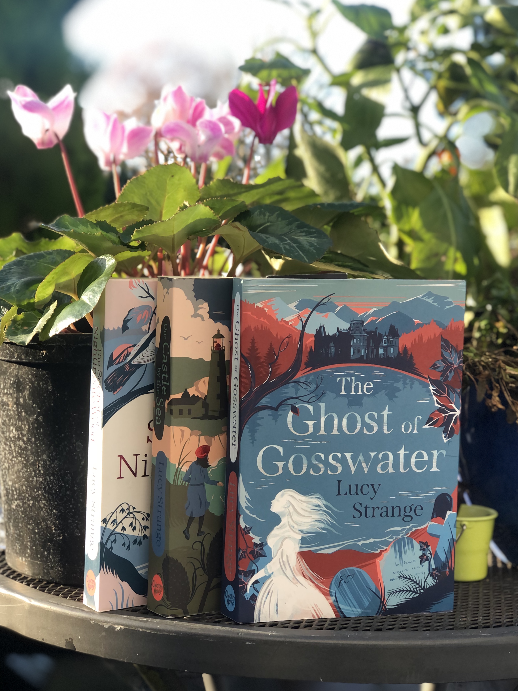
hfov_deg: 25.7
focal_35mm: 57
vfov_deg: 33.8
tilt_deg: -3.6
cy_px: 346
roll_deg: -4.5
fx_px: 1137
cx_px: 259
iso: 40
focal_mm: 6.6
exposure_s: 1/120
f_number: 2.8
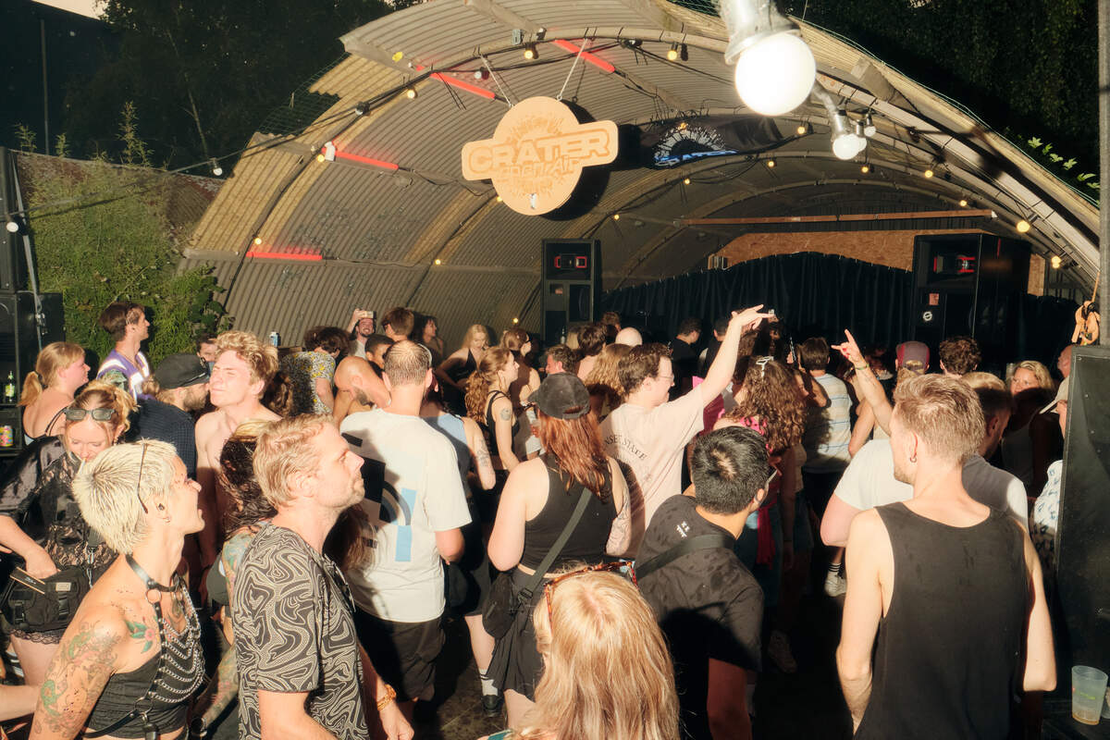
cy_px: 370
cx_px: 555
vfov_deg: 53.1
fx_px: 740
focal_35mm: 24
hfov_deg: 73.7
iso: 3200
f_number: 10
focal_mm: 16
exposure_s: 1/180
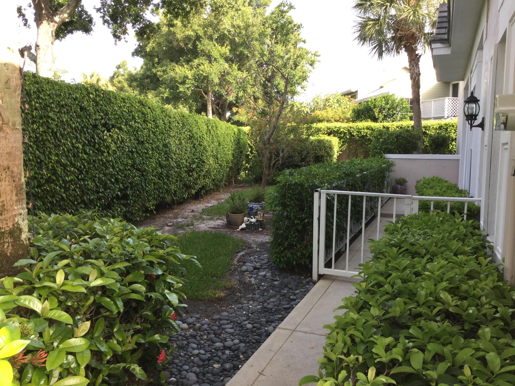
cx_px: 258
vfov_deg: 45.4
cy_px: 193
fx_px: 461
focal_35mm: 31
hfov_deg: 58.4
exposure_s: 1/120
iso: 25
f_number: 2.4
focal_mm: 3.3
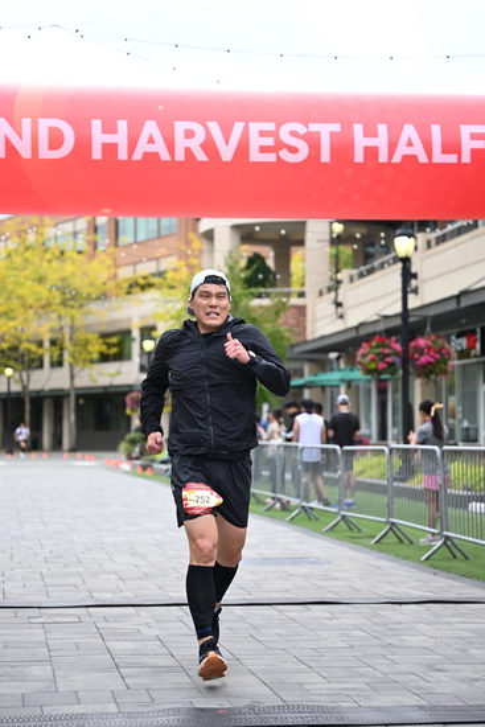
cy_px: 364
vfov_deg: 28.4
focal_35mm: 71
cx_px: 242
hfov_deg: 19.2
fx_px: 1434
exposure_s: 1/2500
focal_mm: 71
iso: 640
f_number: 2.8
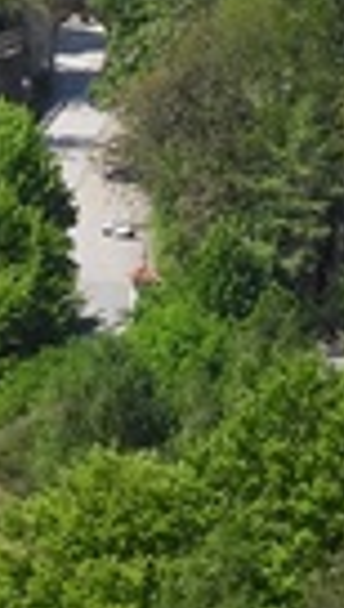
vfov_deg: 3.5
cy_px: -170
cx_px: 214
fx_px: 9811
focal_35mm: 608
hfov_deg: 2.0
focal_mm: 17
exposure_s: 1/800
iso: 100
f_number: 4
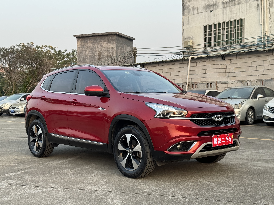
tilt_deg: -1.3
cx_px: 137
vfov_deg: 30.3
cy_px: 102
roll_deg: +1.2
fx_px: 380
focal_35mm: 48
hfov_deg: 39.7
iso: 64
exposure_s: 1/318
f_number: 1.78
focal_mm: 6.86
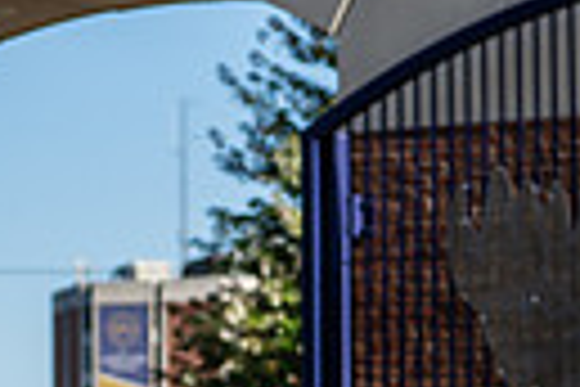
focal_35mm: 261
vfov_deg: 5.3
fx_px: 4205
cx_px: 18
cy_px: 416
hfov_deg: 7.9
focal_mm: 58
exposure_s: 1/640
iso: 80
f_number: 3.5
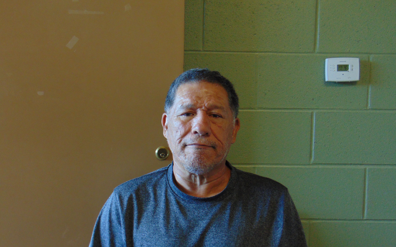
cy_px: 145
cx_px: 200
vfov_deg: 28.5
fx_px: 486
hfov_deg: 44.4
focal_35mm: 45
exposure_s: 1/30
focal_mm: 7.6
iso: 200
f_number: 3.3
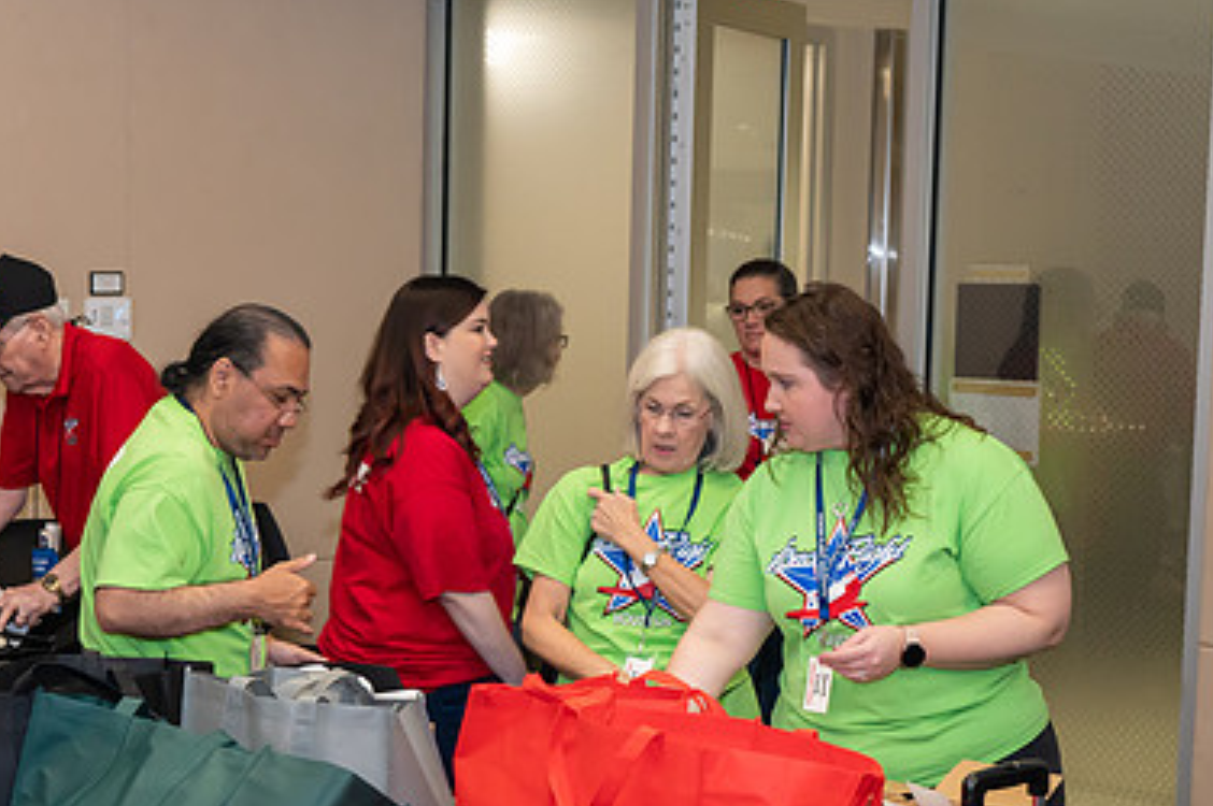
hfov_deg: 28.3
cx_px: 426
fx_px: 2390
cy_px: 584
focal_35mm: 71
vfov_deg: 19.0
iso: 5000
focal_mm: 46
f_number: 5.3
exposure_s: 1/160
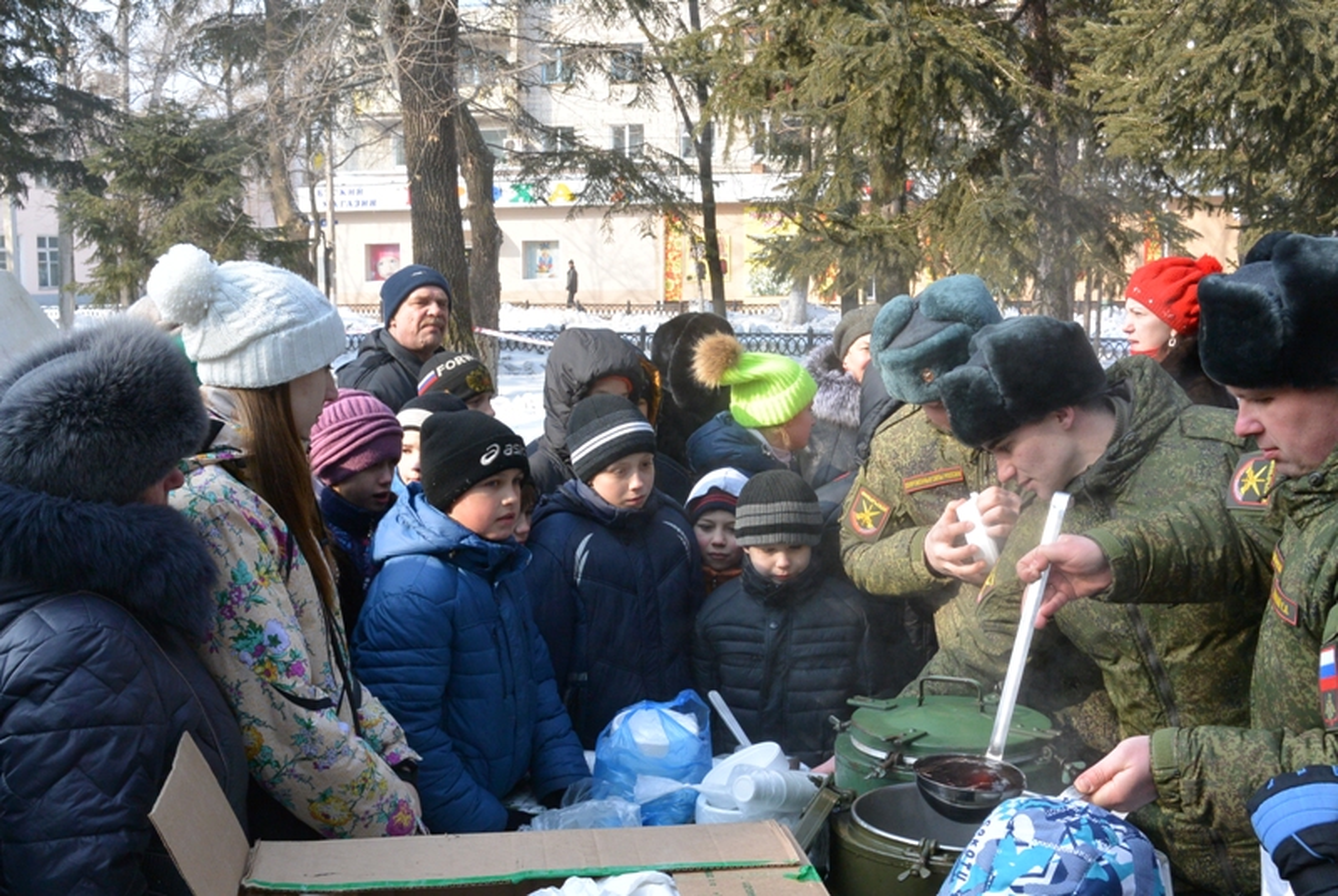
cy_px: 448
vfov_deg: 31.3
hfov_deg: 45.4
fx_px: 1601
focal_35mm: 43
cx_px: 669
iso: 320
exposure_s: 1/250
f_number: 4.2
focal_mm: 16.1
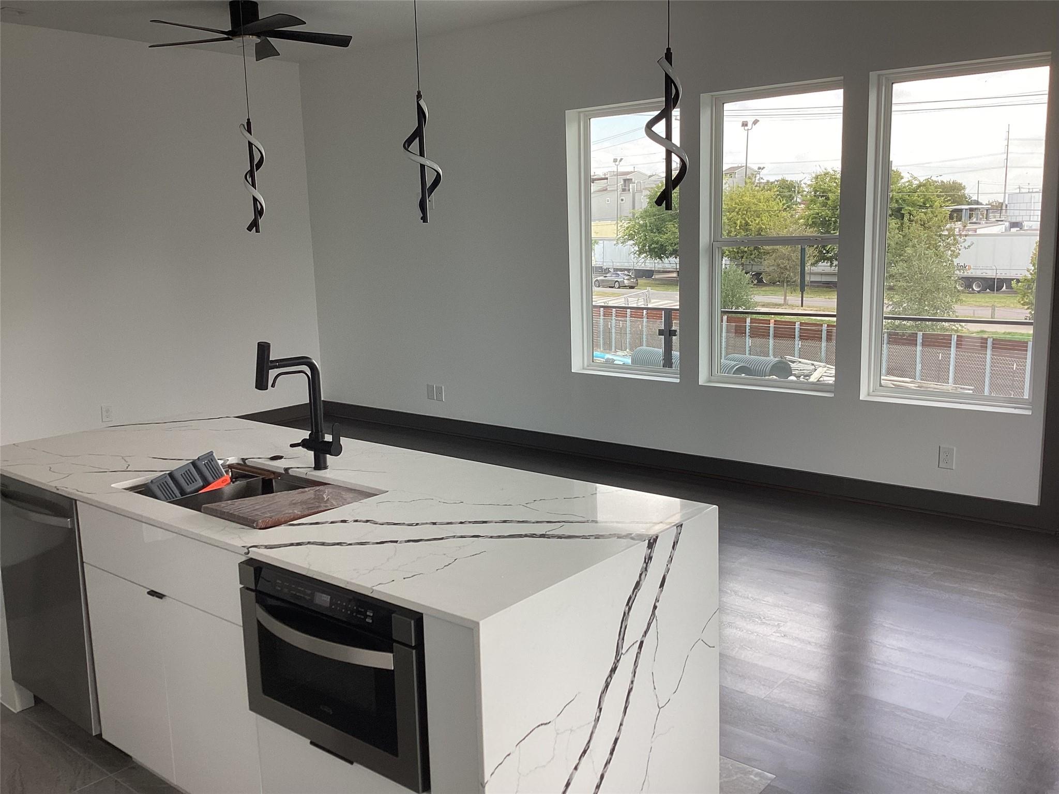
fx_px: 948
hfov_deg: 58.4
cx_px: 530
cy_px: 397
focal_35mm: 31
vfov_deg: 45.4
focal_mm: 3.3
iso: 32
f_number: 2.4
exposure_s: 1/100
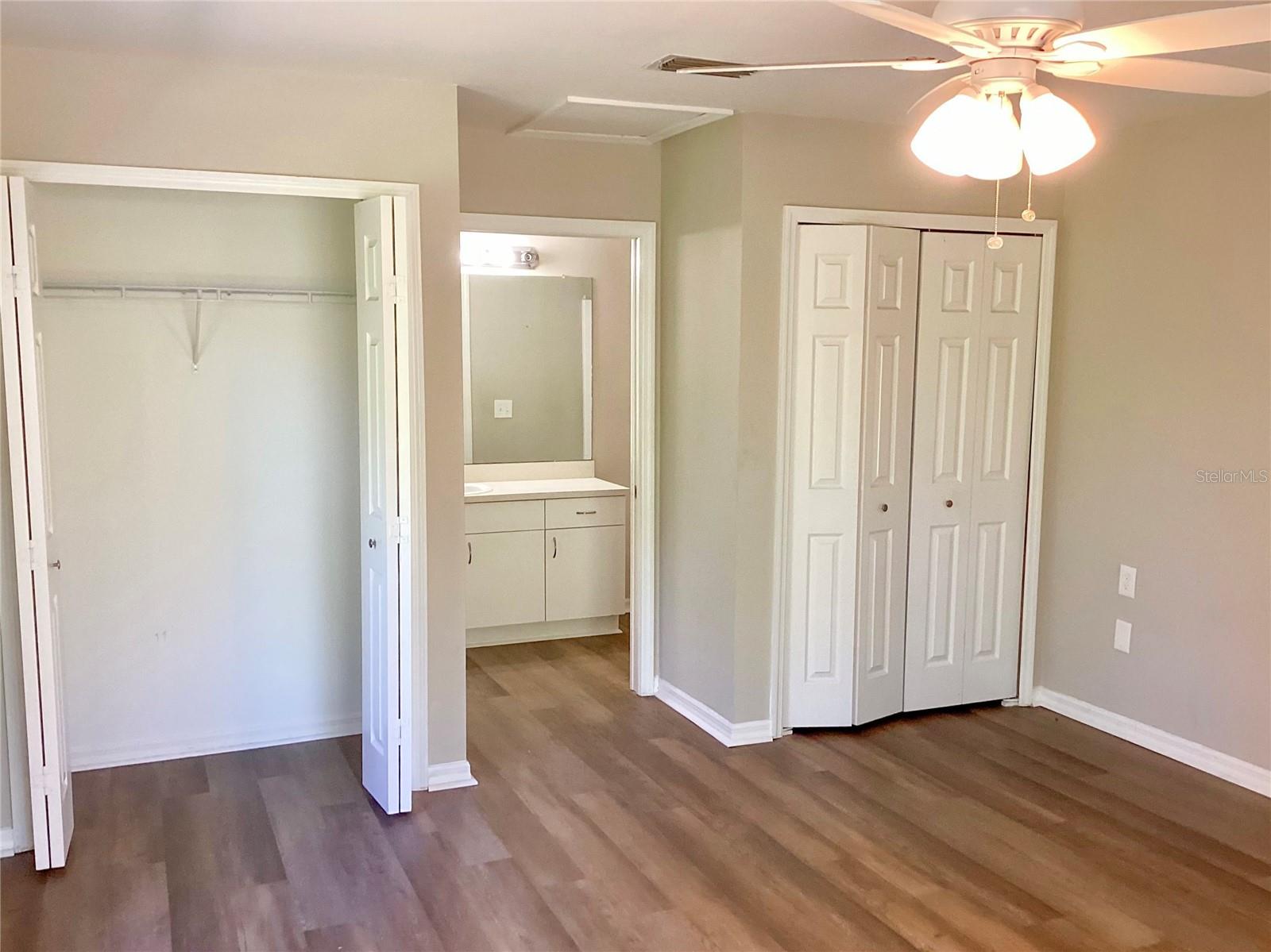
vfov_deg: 45.4
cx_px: 636
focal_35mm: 31
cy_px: 476
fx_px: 1138
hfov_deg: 58.4
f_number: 2.4
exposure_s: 1/50
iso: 125
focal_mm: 3.3
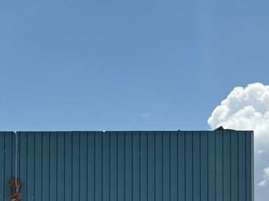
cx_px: 74
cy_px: 331
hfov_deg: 10.2
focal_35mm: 193
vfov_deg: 7.5
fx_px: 1499
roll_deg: -0.2
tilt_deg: +6.9
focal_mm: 6.76
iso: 80
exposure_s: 1/11364
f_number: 1.78
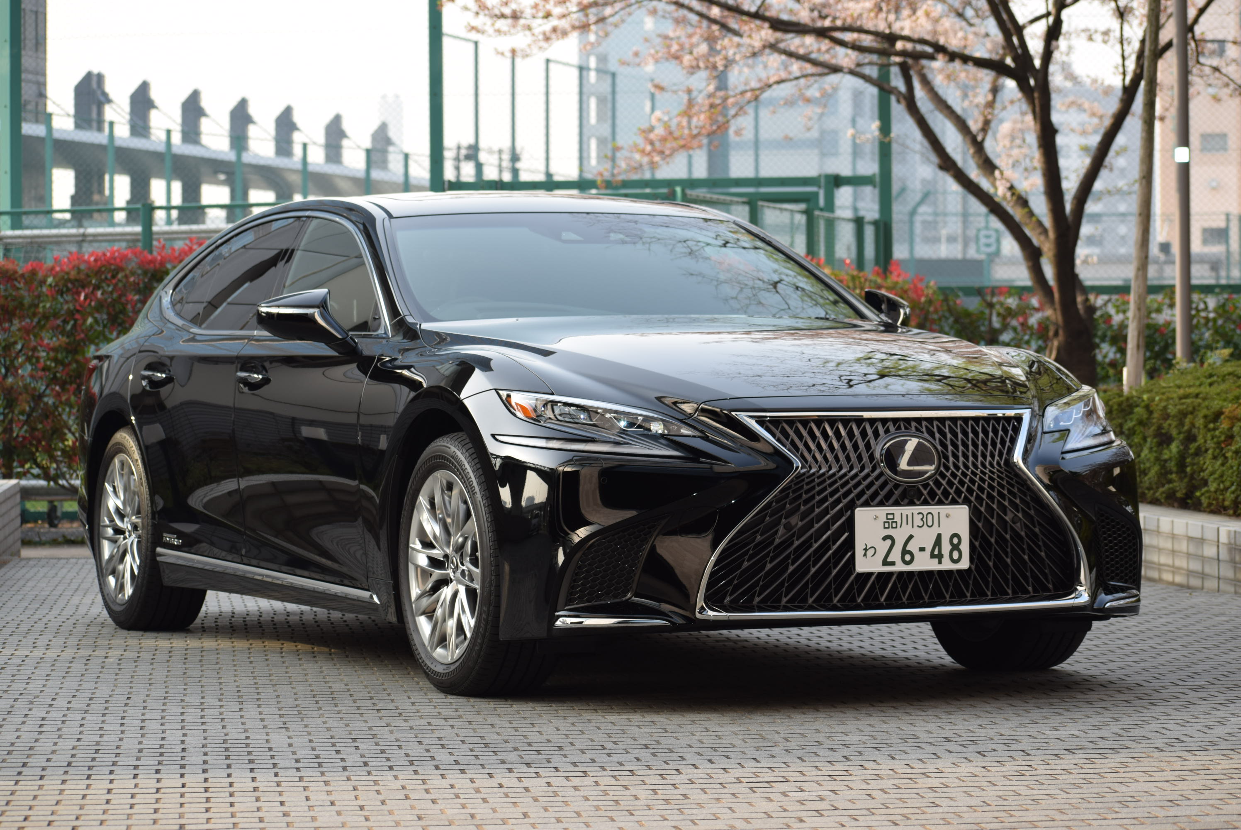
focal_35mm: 105
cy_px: 415
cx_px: 620
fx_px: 3622
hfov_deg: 19.4
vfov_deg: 13.1
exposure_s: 1/160
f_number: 5.6
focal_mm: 70
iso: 100
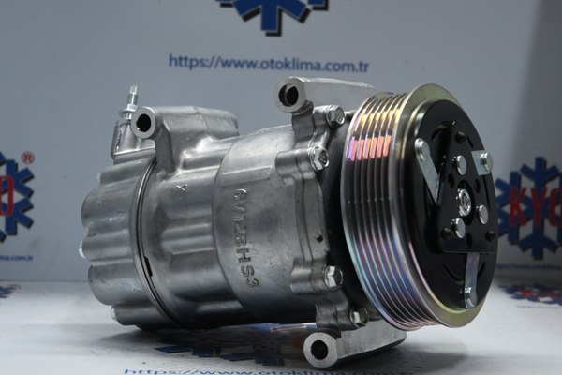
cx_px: 281
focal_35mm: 75
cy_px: 188
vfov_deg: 18.2
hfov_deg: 27.0
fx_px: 1171
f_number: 6.3
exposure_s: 1/80
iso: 1400
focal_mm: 50
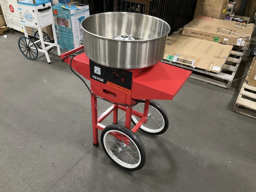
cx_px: 128
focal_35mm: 29
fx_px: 215
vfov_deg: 48.3
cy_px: 96
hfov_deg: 61.6
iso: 320
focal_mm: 3
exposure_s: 1/40
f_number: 1.8
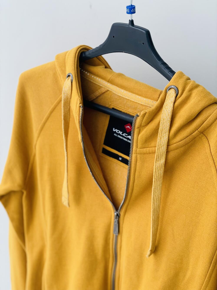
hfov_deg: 28.0
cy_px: 145
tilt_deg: -26.2
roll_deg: -2.2
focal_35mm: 52
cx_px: 108
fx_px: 435
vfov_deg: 36.8
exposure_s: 1/122
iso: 40
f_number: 2
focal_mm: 6
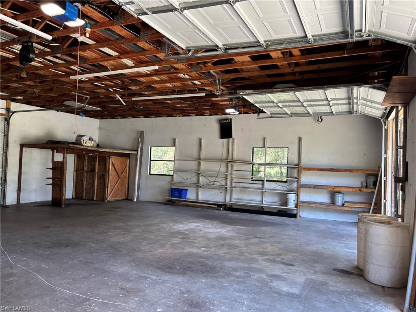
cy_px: 156
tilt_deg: +1.4
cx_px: 208
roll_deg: -3.2
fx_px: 312
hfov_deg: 67.3
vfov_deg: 53.1
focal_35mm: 26
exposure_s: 1/120
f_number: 1.6
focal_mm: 5.96
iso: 100
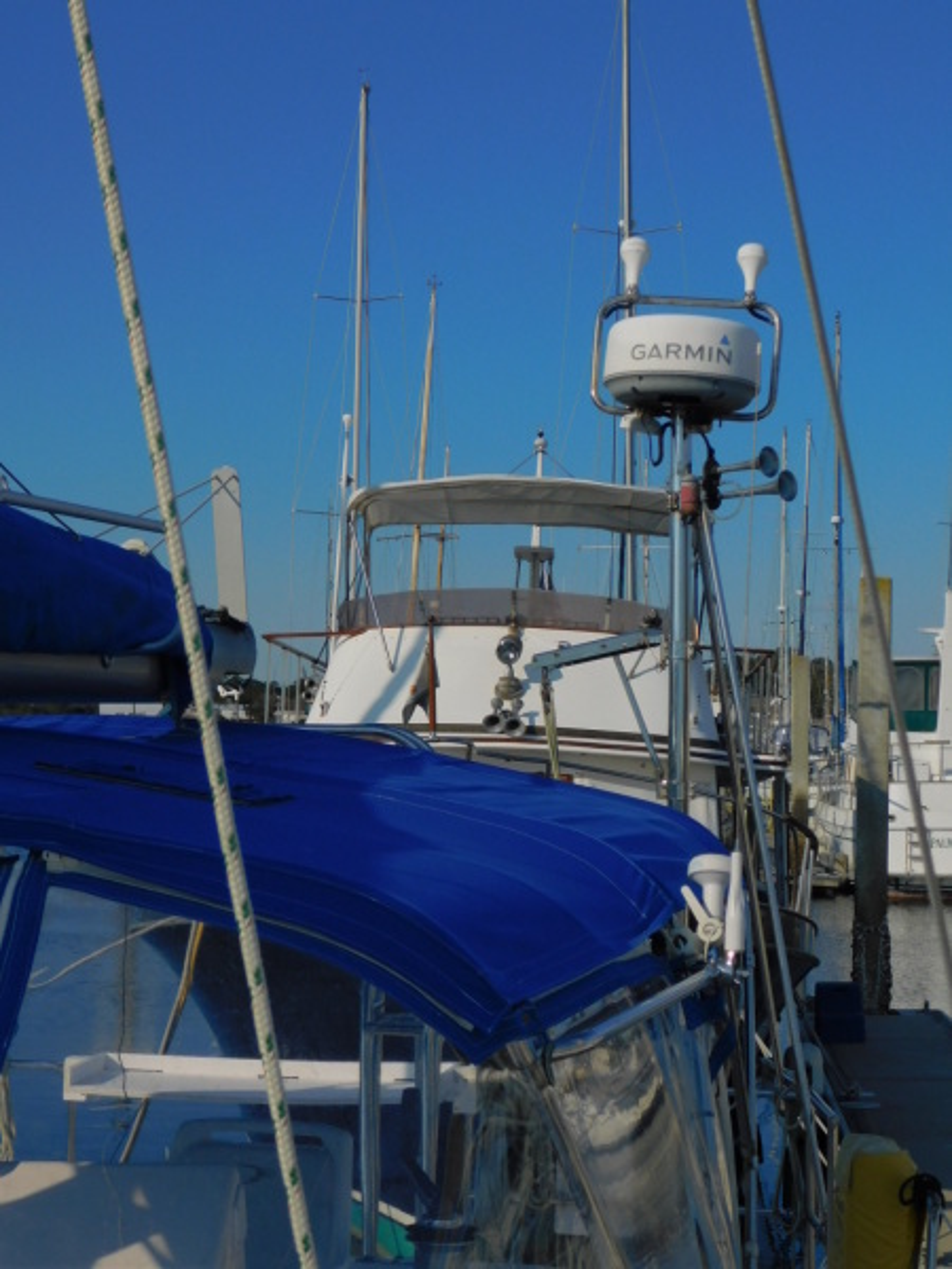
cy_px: 634
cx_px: 476
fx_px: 2603
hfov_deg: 20.7
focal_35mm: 71
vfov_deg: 27.4
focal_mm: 12.6
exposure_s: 1/640
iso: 125
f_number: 8.6
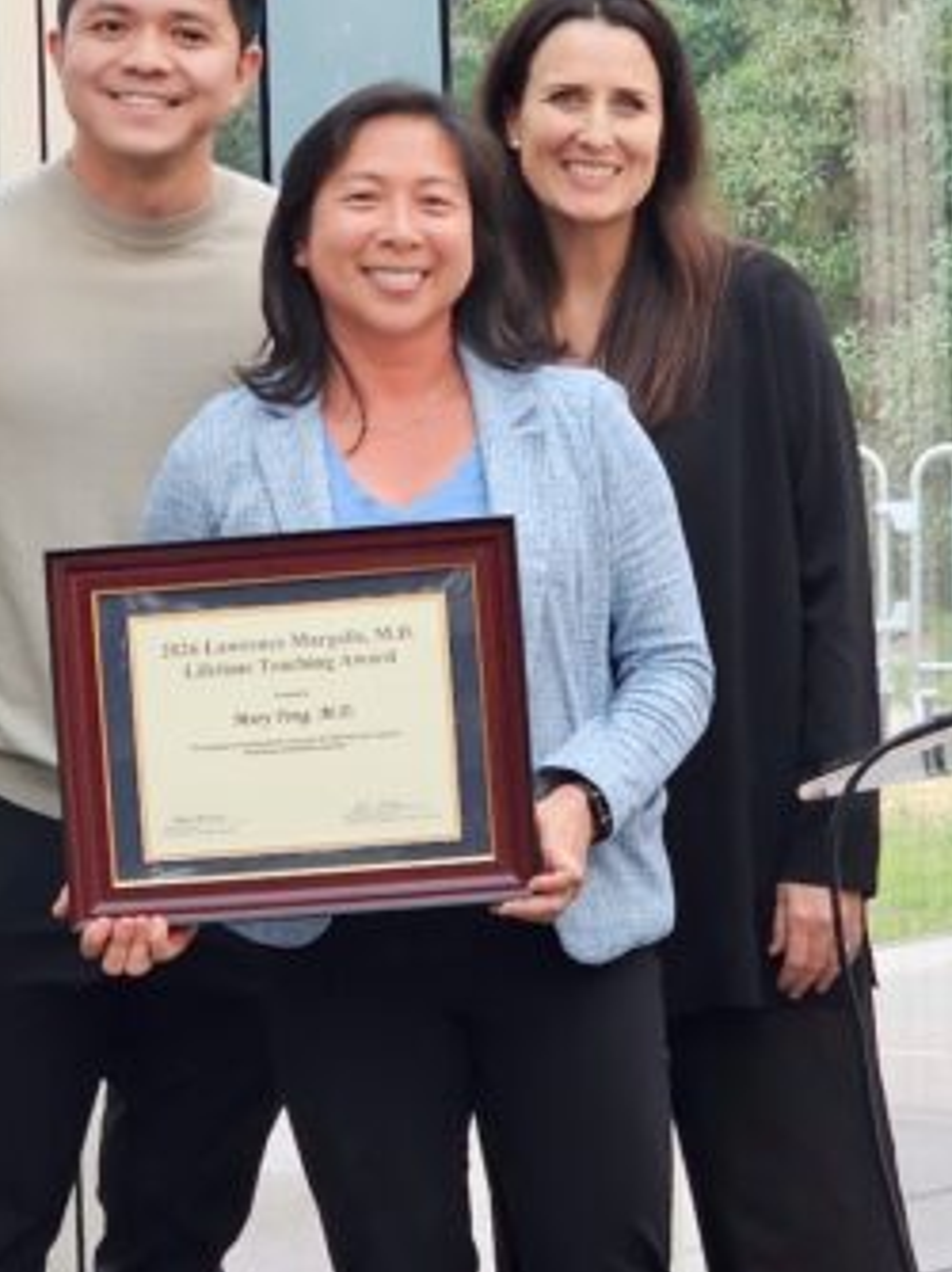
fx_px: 4553
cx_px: 171
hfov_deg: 11.9
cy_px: 647
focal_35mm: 124
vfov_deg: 15.9
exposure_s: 1/9.99
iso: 160
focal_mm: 7.9
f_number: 2.4
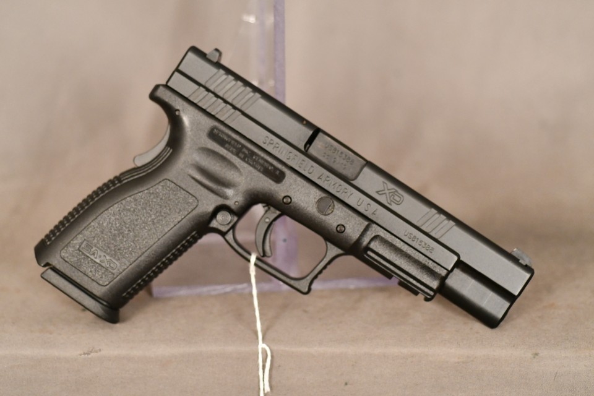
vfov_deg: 15.2
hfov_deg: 22.6
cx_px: 297
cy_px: 198
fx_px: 1485
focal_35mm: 90
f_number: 3.2
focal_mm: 60
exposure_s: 1/250
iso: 2800
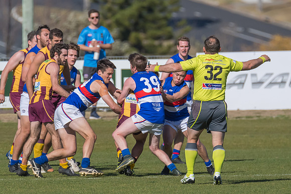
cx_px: 191
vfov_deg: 1.3
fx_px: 8885
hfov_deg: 1.9
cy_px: 104
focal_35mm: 1099
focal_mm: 550
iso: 800
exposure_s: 1/6400
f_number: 8
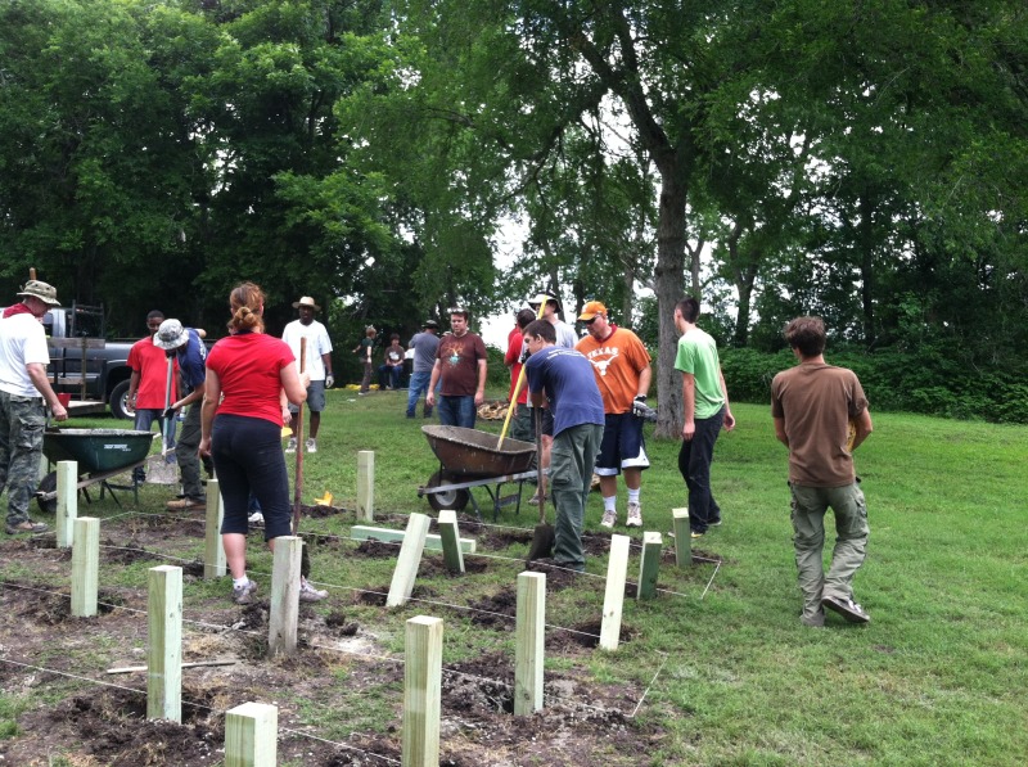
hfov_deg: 52.7
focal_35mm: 35
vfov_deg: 40.6
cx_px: 514
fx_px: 1038
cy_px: 384
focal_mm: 3.85
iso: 80
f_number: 2.8
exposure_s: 1/200
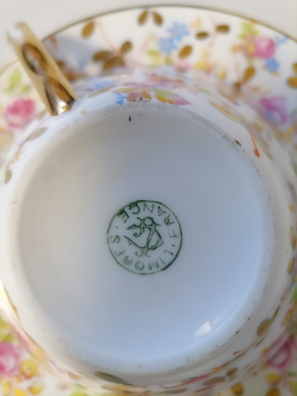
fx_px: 297
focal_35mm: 26
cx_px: 148
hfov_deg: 53.1
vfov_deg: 67.3
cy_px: 198
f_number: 1.8
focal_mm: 5.4
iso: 250
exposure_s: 1/33.3
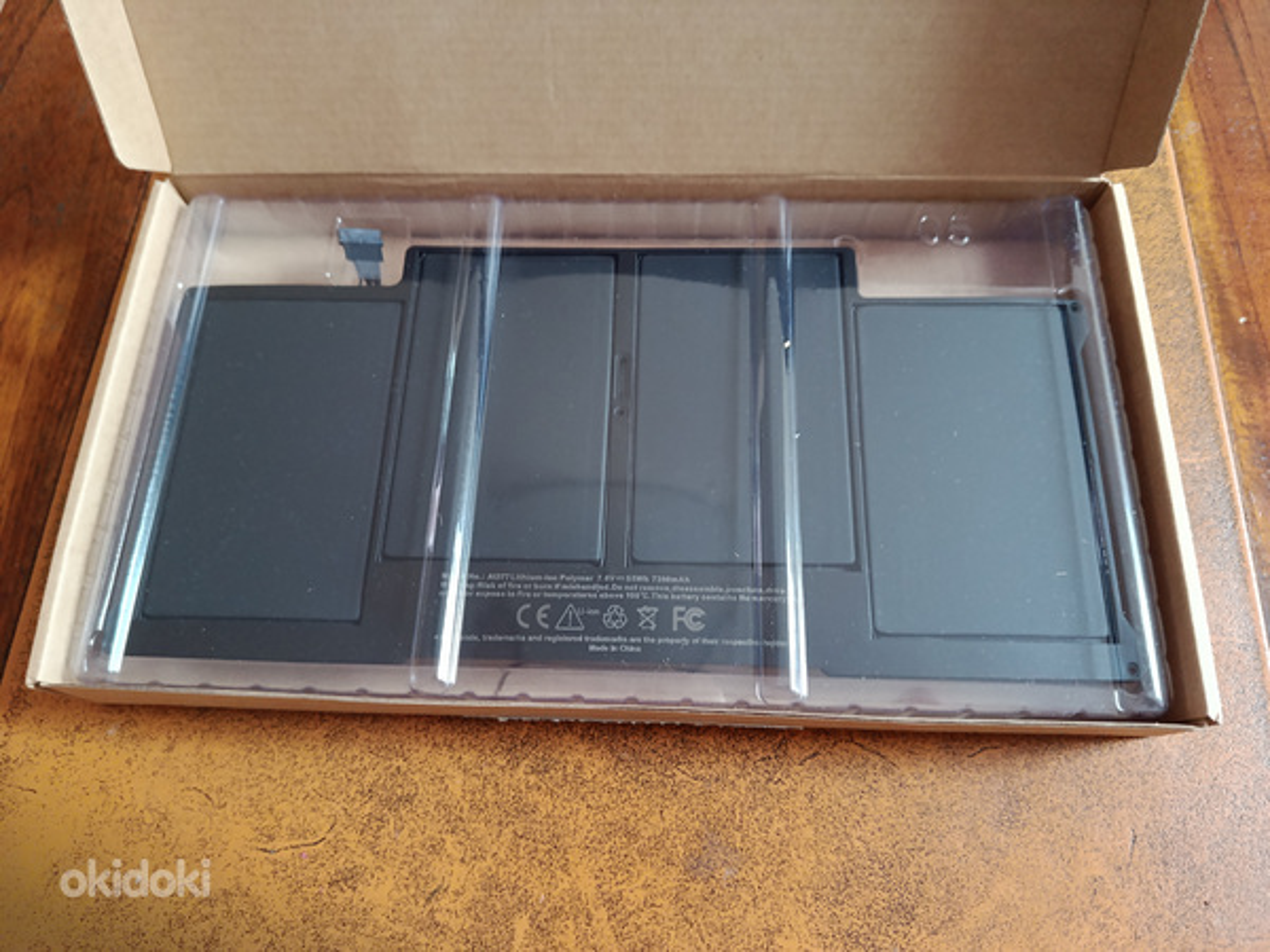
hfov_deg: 71.6
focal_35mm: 24
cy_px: 476
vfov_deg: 56.8
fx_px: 881
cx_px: 635
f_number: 1.7
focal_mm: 5.24
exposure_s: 1/50
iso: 1250
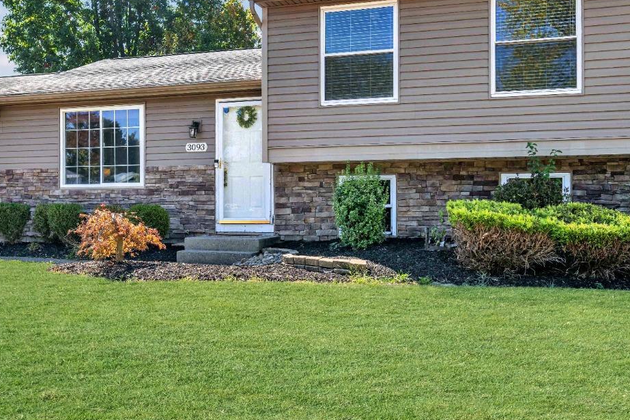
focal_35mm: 39
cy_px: 102
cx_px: 250
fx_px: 682
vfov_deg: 33.5
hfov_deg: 49.2
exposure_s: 1/640
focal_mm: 24
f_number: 5.6
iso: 400
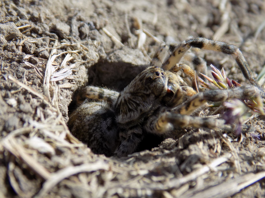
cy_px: 99
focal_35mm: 118
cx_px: 132
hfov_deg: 16.7
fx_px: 903
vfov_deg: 12.6
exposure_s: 1/320
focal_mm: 20.9
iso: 80
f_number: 4.8
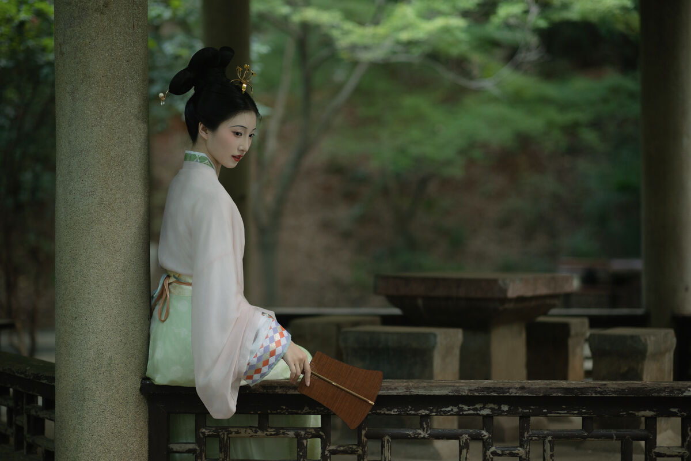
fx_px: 1631
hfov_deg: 23.9
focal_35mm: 85
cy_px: 230
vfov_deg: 16.1
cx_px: 346
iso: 250
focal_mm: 85
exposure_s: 1/80
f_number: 1.8
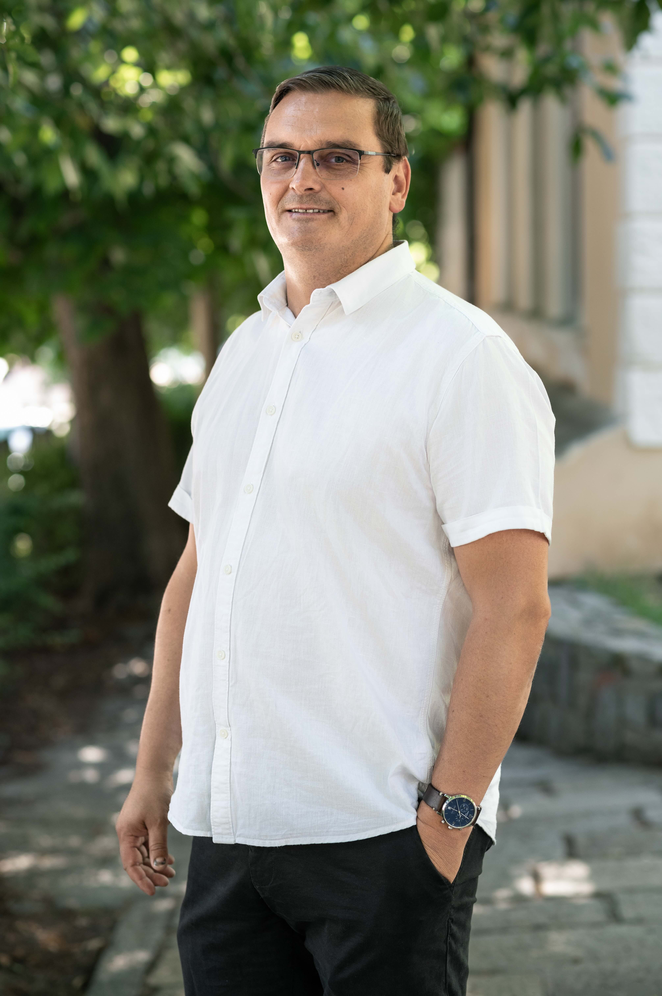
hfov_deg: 16.1
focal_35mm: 85
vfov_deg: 23.9
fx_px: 2348
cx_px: 331
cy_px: 498
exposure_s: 1/200
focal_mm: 85
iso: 1400
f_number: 3.5
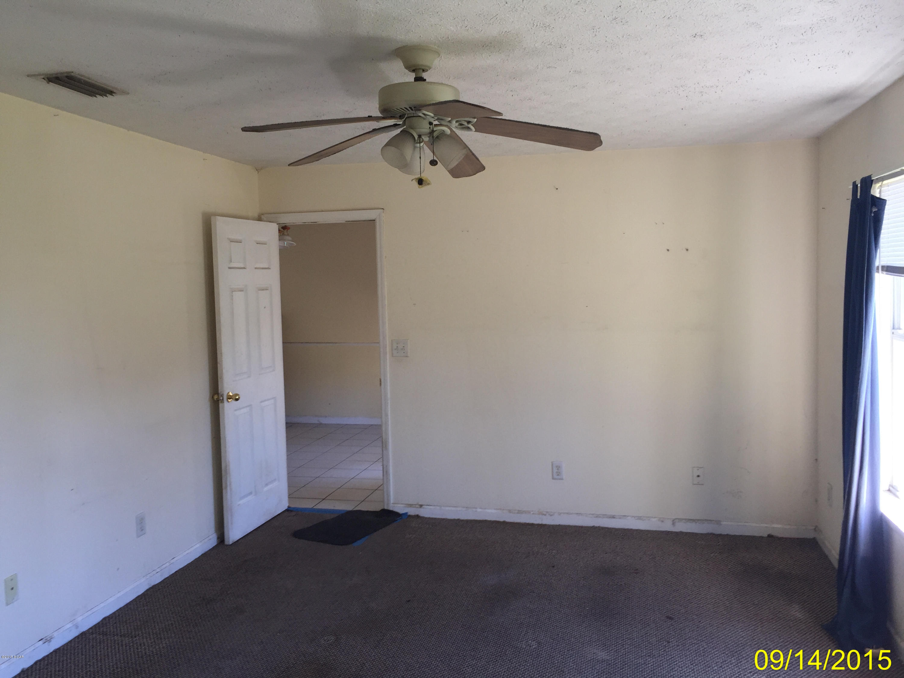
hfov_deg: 61.7
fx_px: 757
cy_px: 339
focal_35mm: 29
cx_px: 452
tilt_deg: -1.3
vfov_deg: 48.2
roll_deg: +0.4
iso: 32
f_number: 2.2
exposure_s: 1/60
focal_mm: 4.15
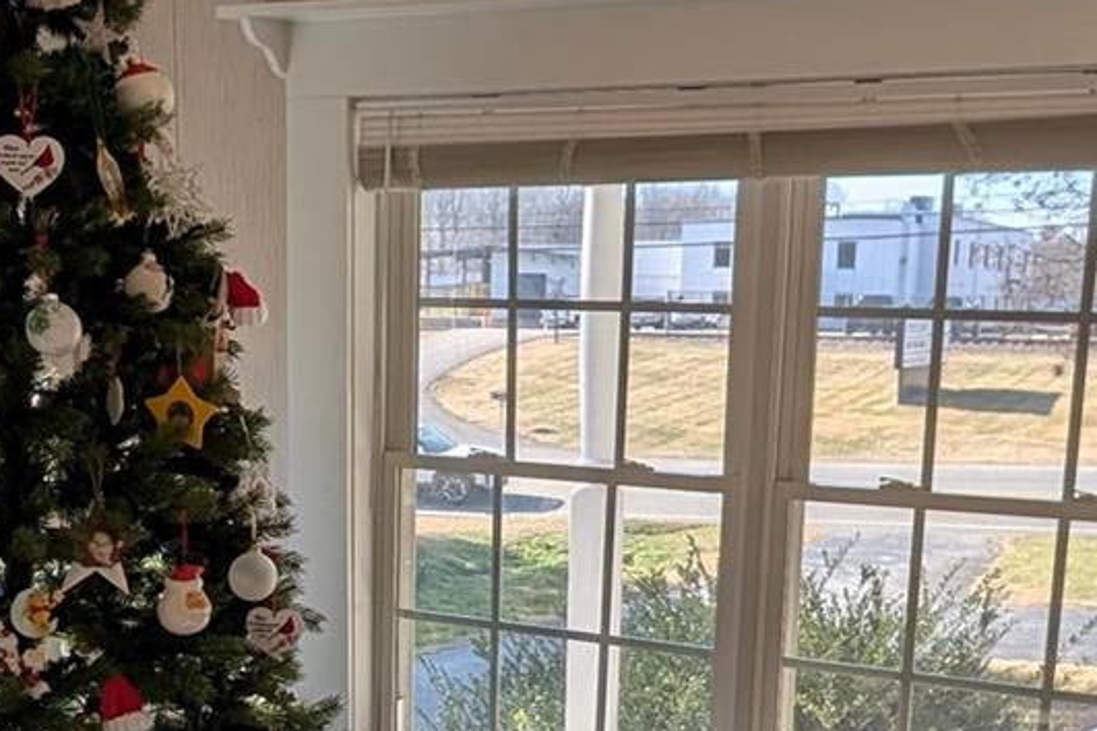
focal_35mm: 48
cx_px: 494
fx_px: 1463
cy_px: 607
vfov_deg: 27.4
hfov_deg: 41.1
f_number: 1.7
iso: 48
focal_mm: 2.02
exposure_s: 1/523
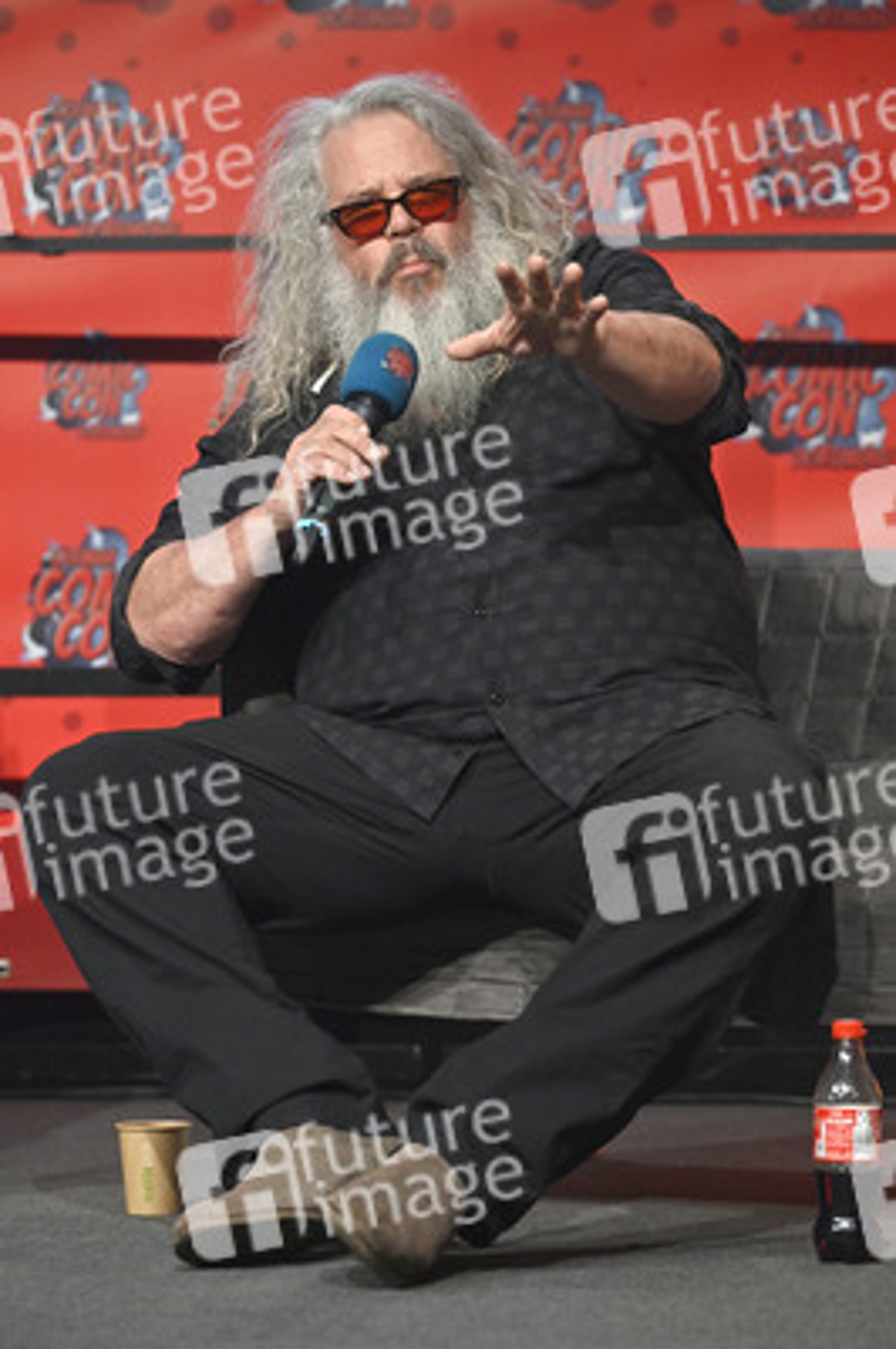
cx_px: 448
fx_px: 5422
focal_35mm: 145
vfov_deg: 14.2
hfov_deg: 9.4
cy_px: 674
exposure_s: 1/400
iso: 1250
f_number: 4.5
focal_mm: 145
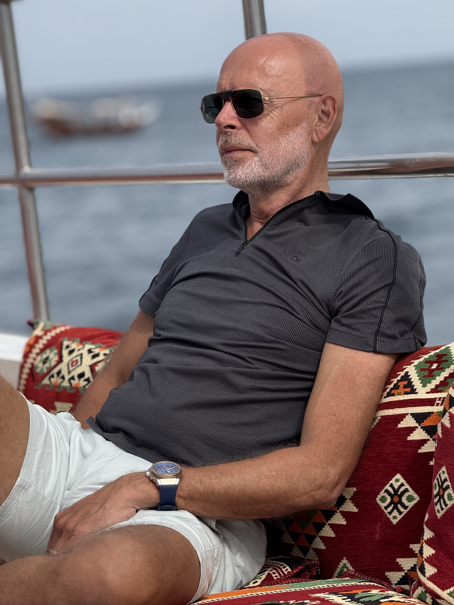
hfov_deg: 12.3
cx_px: 227
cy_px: 302
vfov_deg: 16.4
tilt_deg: -5.4
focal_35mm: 120
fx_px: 2098
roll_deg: +5.7
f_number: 2.8
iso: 64
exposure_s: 1/1368
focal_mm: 15.66
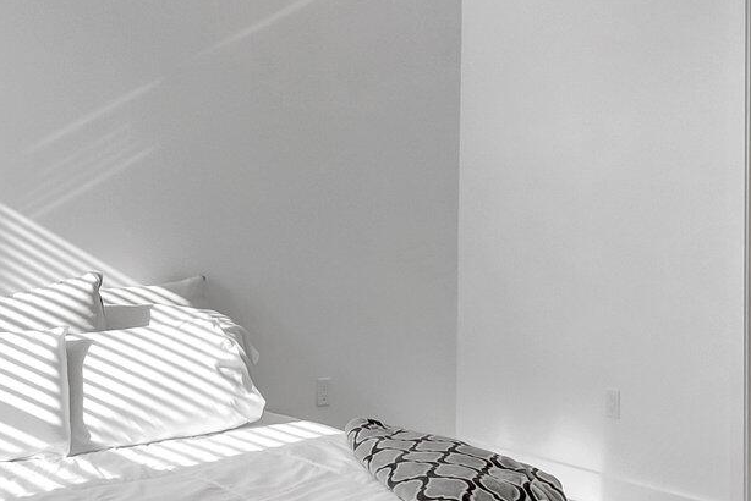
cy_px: 222
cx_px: 435
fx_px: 1043
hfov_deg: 39.5
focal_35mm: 50
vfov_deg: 27.0
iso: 1100
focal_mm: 10
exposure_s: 1/320
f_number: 8
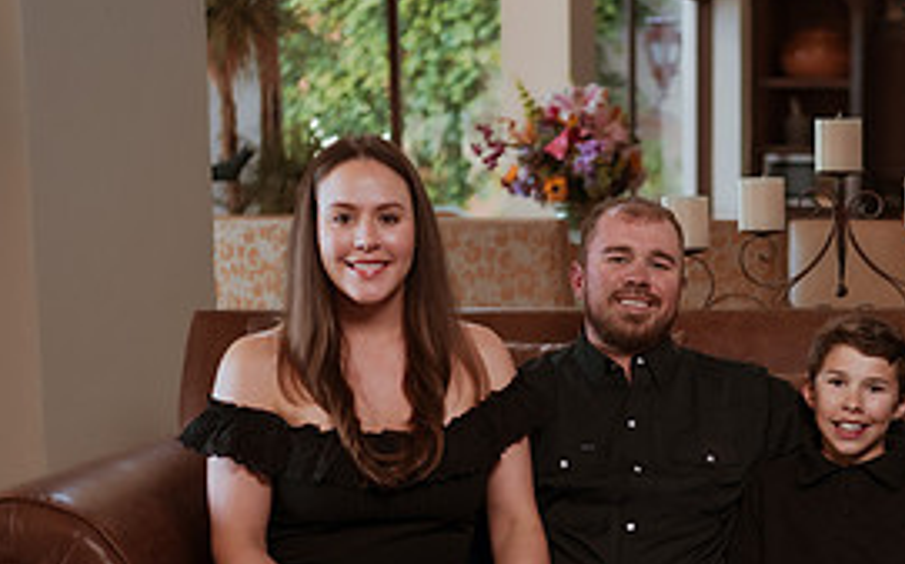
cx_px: 825
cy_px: 521
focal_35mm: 79
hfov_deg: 25.3
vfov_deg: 16.3
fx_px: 1947
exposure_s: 1/100
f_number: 1.8
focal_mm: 35
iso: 160
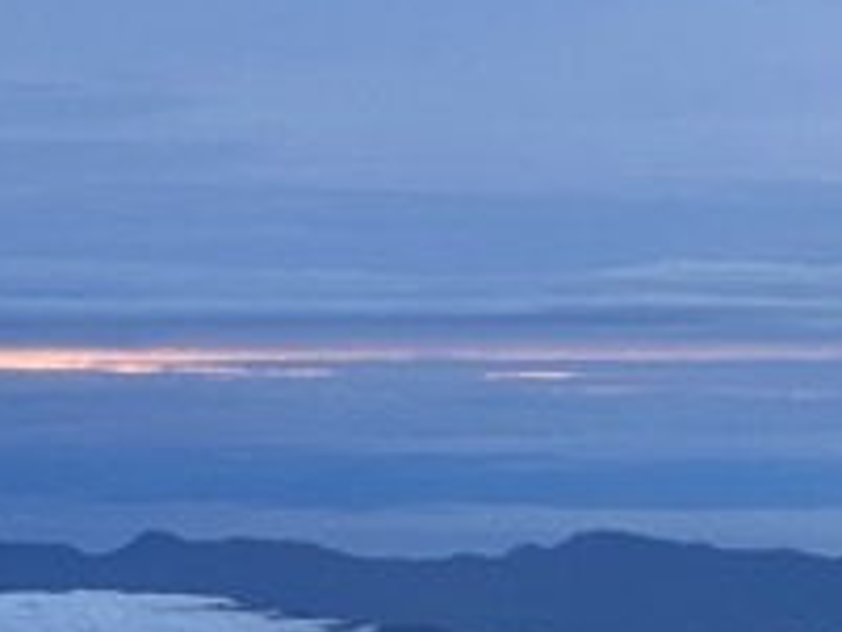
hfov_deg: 7.4
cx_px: 821
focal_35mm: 265
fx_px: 6450
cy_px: 917
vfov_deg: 5.6
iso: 64
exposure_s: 1/99
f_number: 2
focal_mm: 6
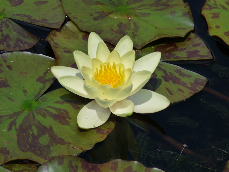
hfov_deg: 4.1
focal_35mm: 486
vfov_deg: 3.1
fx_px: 3215
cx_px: 114
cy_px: 86
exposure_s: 1/640
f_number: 8
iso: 160
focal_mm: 86.4
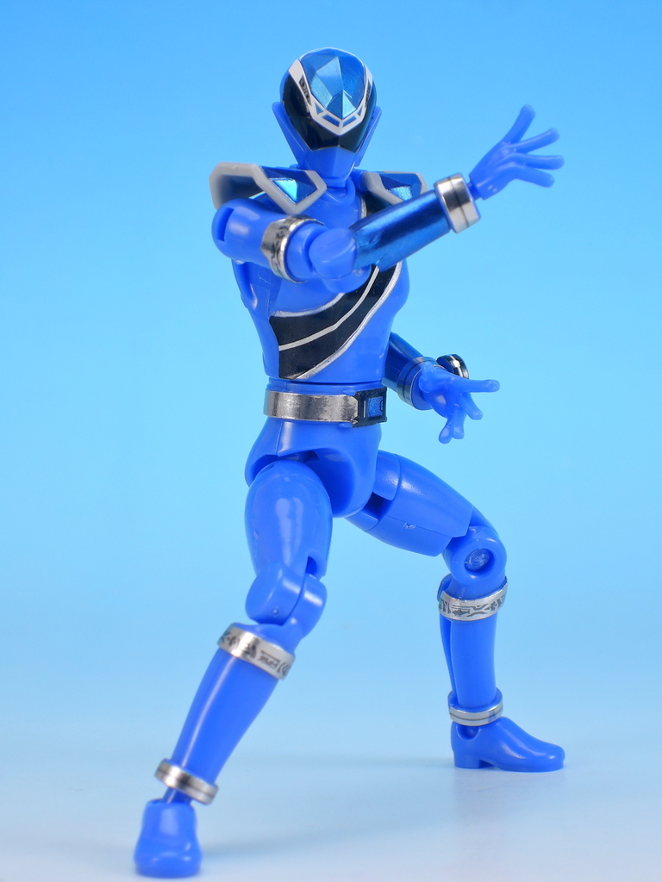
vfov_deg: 16.4
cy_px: 441
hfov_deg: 12.3
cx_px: 331
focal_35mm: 120
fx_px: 3060
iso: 80
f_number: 5.6
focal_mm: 25.5
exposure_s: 1/6
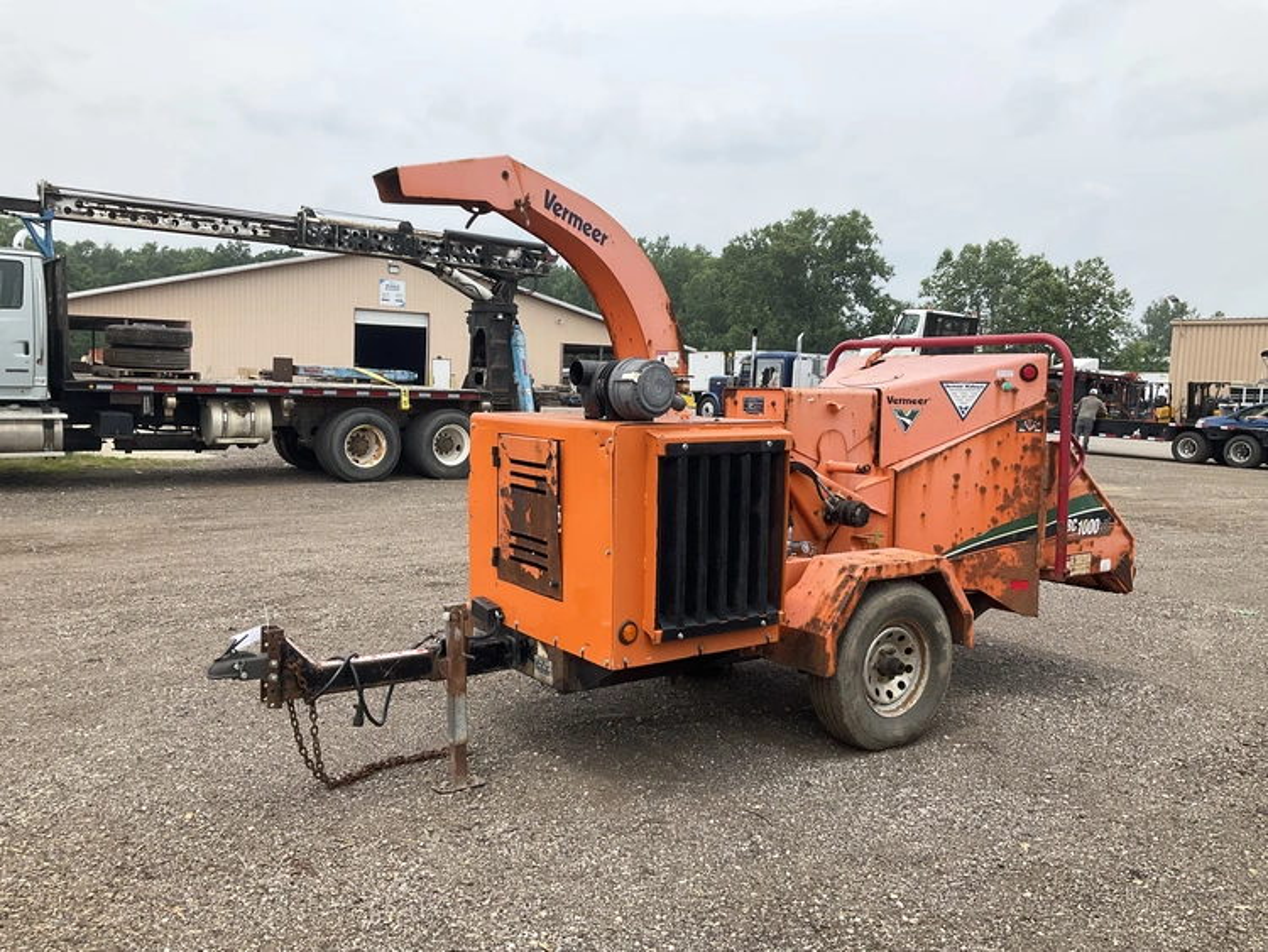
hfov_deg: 61.6
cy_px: 476
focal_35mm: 29
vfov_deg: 48.3
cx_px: 634
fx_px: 1063
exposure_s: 1/1577
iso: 25
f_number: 1.8
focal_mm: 3
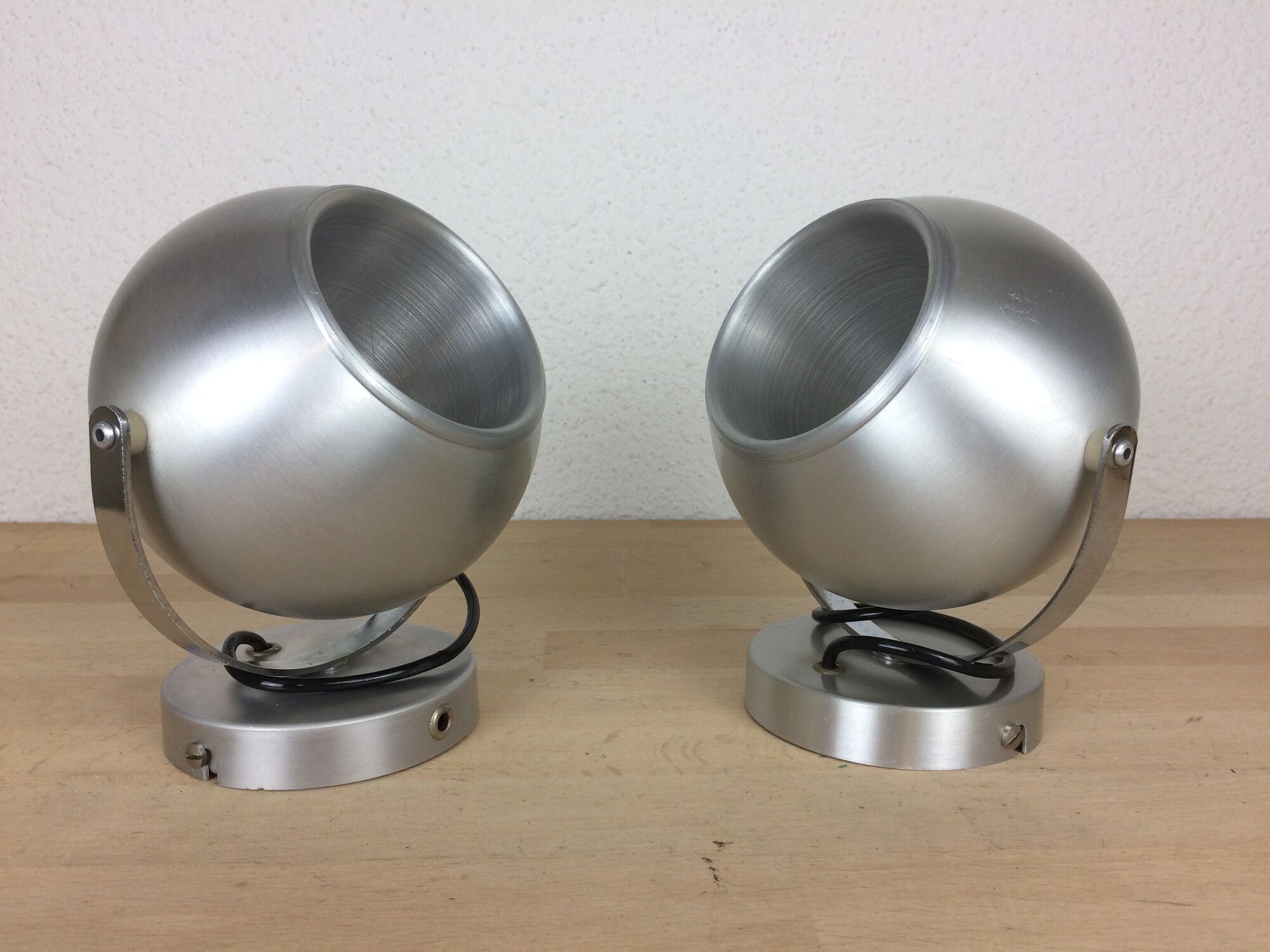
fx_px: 1064
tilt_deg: -9.1
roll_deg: -0.4
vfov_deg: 48.2
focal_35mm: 29
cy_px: 476
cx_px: 635
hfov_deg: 61.7
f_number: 2.2
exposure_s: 1/100
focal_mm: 4.15
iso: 50
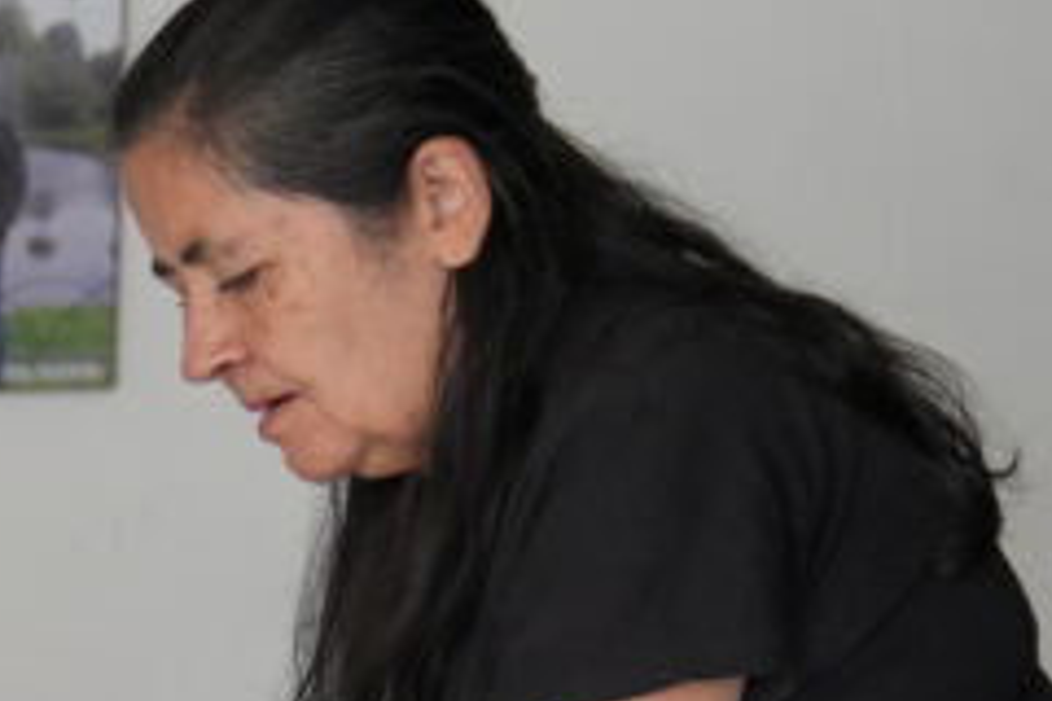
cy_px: 1102
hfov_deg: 14.7
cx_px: -631
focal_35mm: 128
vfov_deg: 10.3
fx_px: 3740
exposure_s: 1/500
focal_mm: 30
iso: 2000
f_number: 2.8
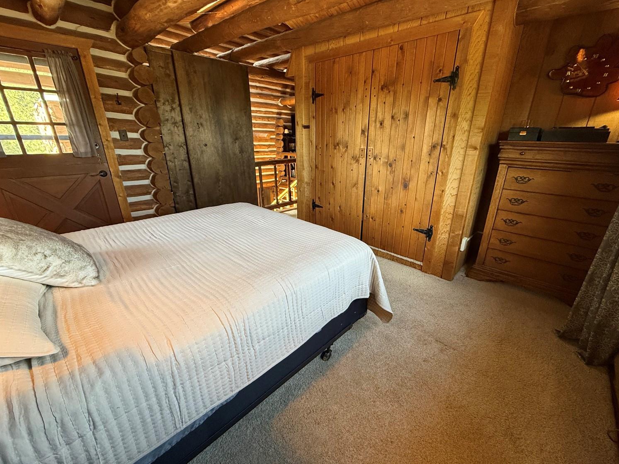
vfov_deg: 81.7
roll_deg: -0.5
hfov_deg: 98.1
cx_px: 325
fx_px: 268
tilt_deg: -20.8
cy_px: 236
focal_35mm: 15
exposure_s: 1/60
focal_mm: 2.22
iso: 320
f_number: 2.2
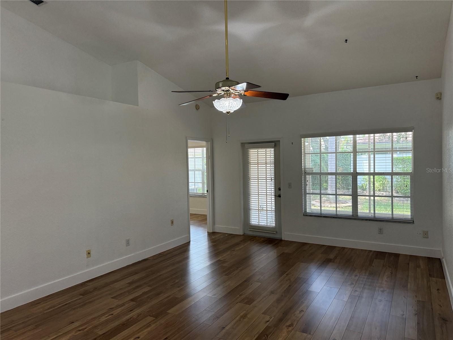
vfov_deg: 56.8
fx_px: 314
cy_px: 170
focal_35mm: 24
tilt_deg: -1.4
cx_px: 226
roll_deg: +1.1
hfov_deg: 71.6
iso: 200
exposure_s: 1/162
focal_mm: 6.76
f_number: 1.78
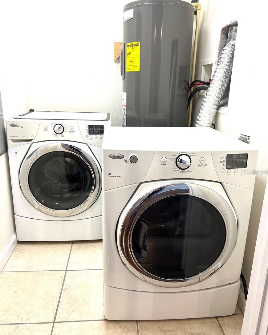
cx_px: 135
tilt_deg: -17.9
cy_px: 172
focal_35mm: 28
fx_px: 278
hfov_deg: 51.5
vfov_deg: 62.2
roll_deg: +0.9
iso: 64
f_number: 1.5
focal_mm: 5.7
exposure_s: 1/60
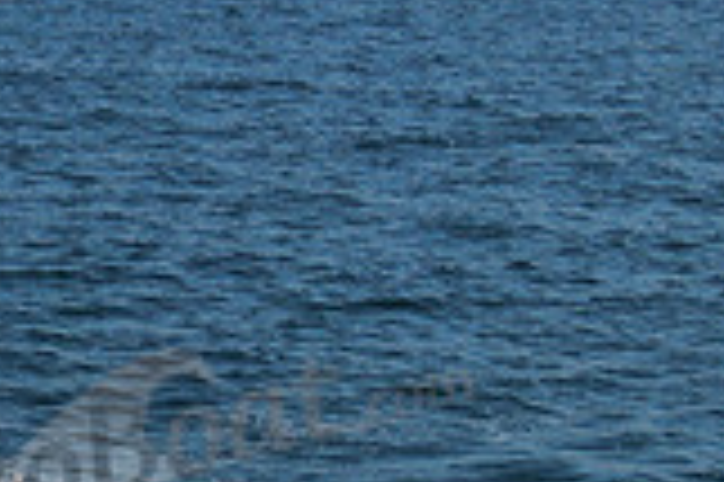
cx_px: -495
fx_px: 3616
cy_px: 264
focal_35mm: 180
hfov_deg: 10.8
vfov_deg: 7.6
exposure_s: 1/1600
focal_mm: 8.6
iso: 100
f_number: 3.8
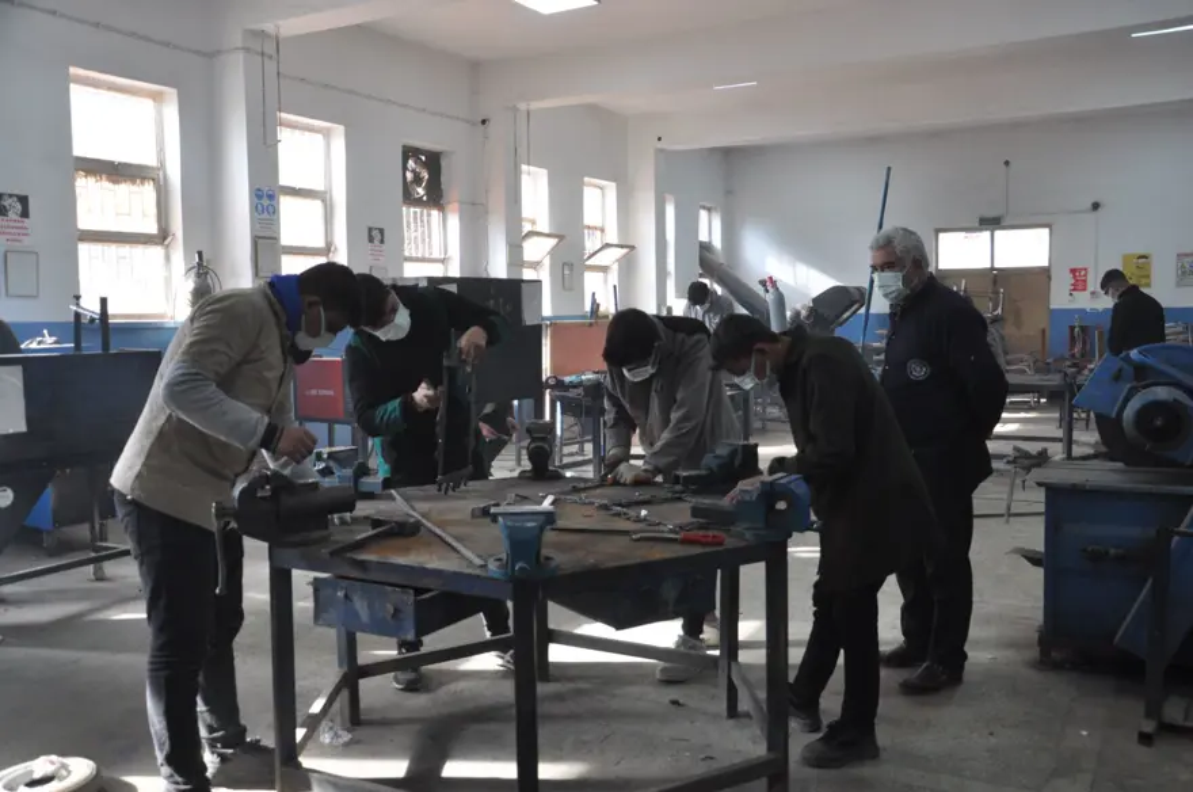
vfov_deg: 41.6
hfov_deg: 59.6
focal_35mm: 32
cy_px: 396
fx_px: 1042
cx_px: 596
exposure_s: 1/100
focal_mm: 21
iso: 500
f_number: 5
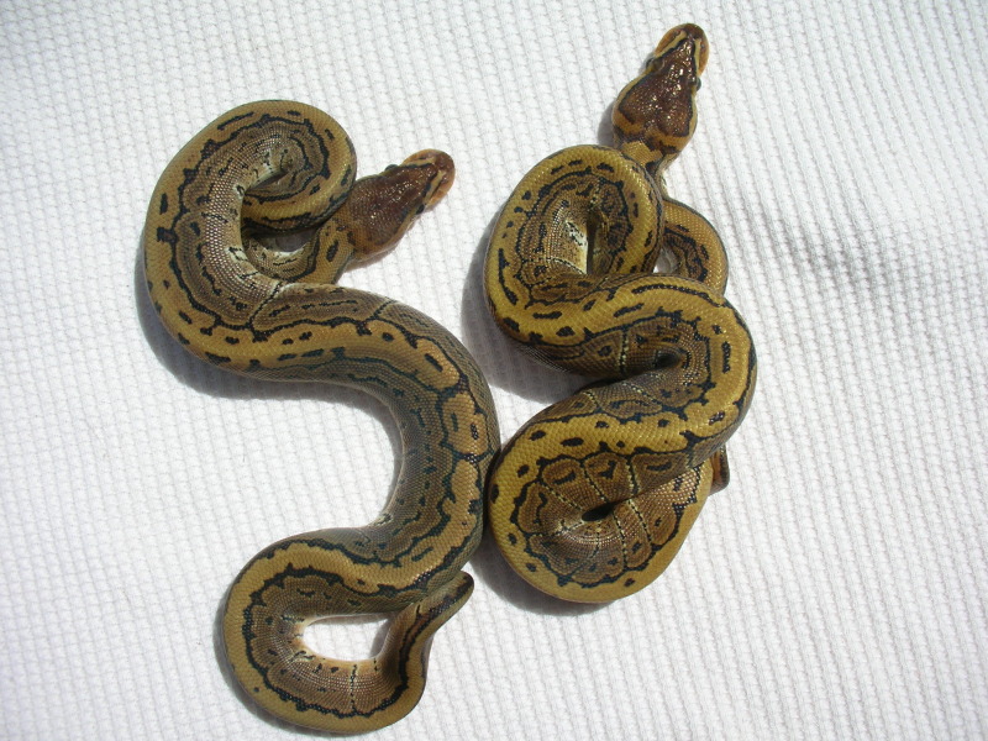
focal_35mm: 46
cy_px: 370
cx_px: 494
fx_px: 1313
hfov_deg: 41.2
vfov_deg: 31.5
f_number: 9.9
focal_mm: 7.7
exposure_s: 1/136
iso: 50
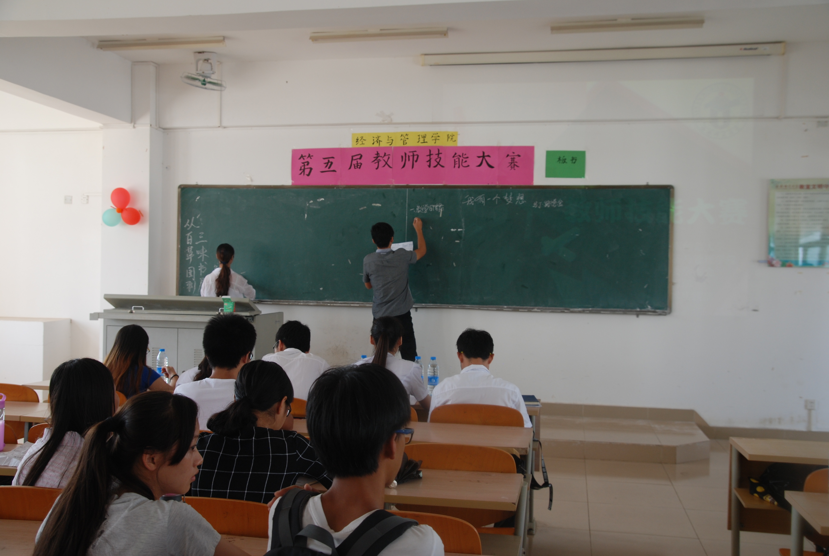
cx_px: 414
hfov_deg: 53.0
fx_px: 831
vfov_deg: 37.0
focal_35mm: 36
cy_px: 278
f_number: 4
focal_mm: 24
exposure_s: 1/60
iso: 200
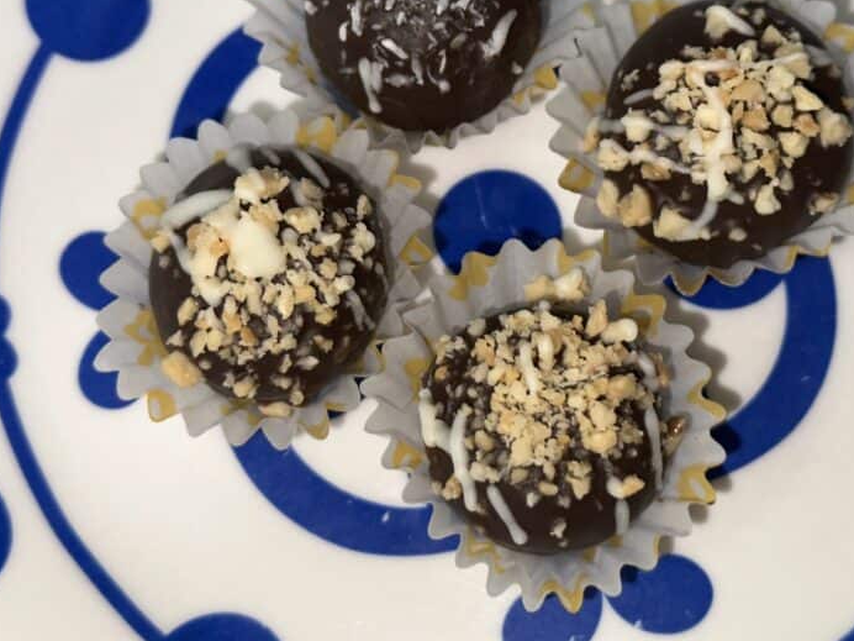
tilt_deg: -68.4
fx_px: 1752
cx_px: 485
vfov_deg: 20.7
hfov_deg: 27.4
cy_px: 226
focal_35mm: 71
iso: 40
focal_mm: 6.86
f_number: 1.78
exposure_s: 1/67
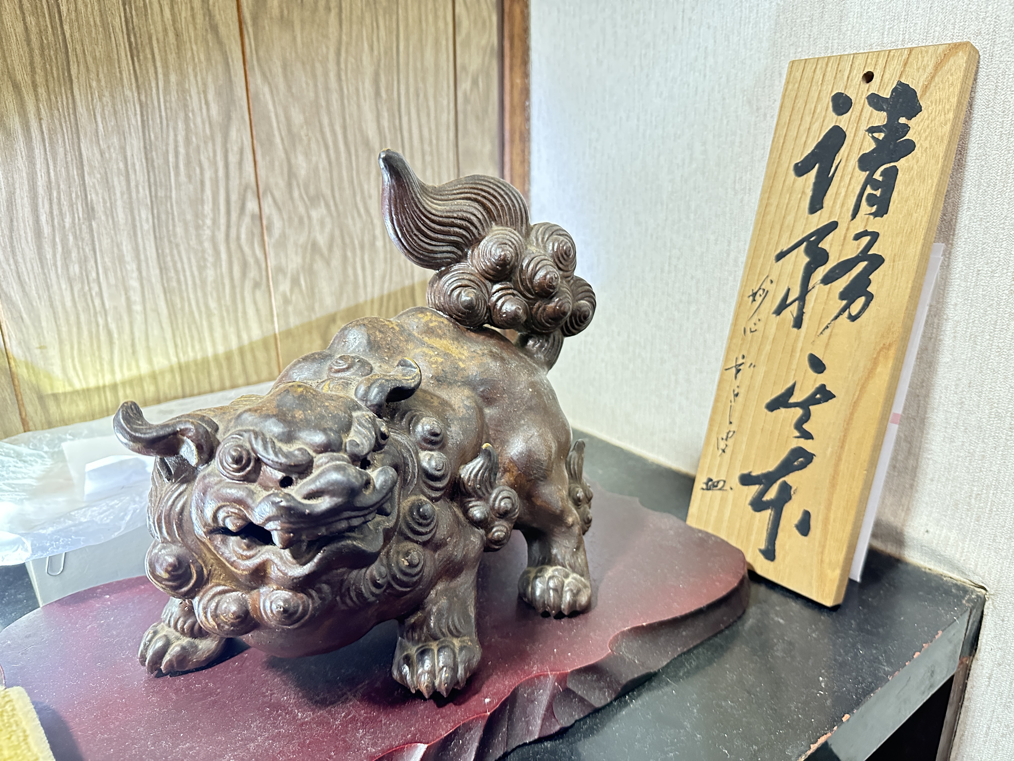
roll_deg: +0.5
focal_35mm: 24
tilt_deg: -18.6
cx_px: 507
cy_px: 380
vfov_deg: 56.8
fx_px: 703
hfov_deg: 71.6
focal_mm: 6.86
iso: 800
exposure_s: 1/40
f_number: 1.78
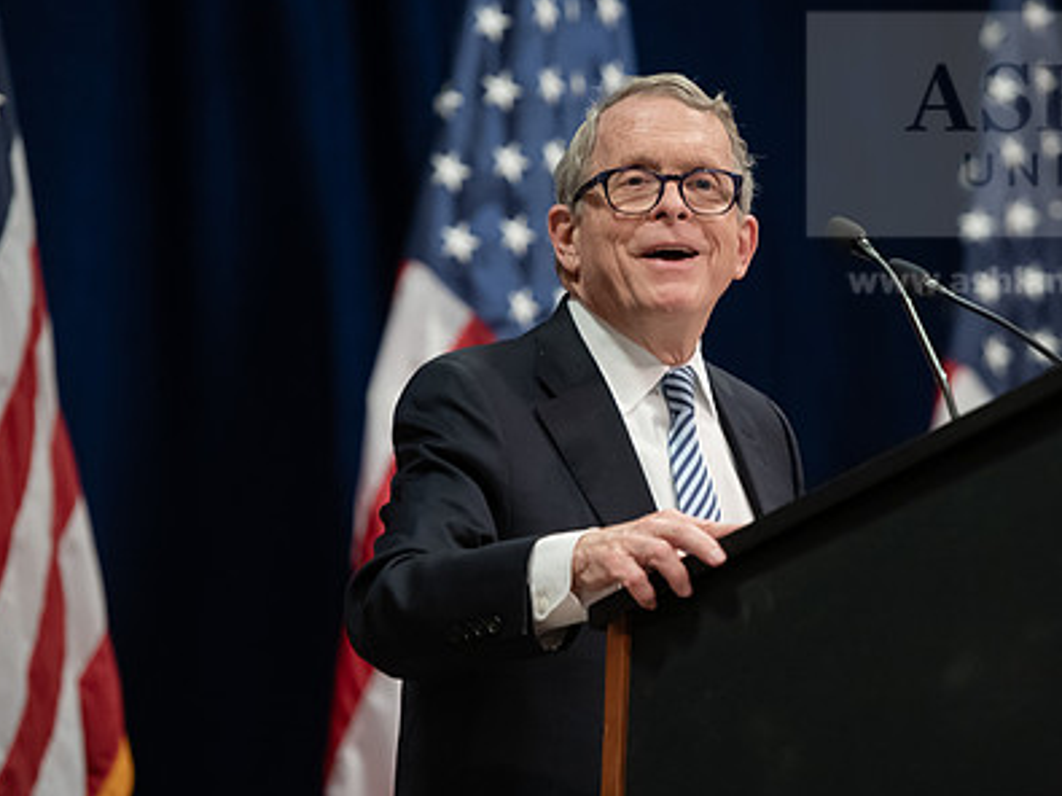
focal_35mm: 247
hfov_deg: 8.0
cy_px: 337
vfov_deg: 6.0
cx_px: 726
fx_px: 7576
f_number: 3.2
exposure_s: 1/200
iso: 2000
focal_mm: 175
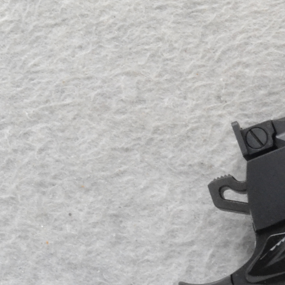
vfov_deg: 8.7
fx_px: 1872
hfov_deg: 8.4
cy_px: 261
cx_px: 497
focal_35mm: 201
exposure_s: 1/160
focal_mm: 40
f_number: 20
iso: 3200
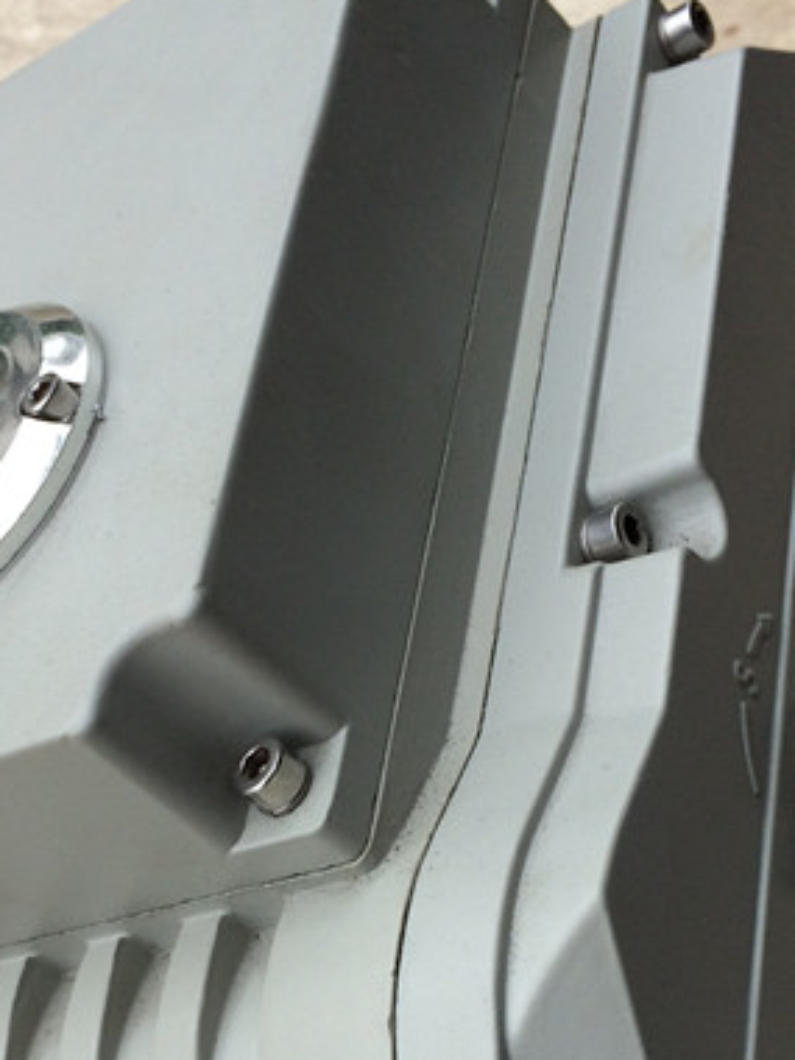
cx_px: 338
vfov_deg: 30.6
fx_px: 1868
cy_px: 895
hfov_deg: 24.0
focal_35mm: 61
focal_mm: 4.15
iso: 32
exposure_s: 1/855
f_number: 2.2
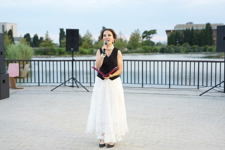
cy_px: 75
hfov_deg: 34.5
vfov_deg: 23.4
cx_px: 112
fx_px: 363
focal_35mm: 58
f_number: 2.8
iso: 400
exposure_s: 1/320
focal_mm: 58
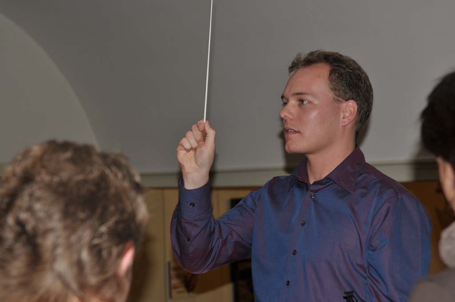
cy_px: 151
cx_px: 228
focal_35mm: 78
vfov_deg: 17.4
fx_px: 985
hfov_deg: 26.0
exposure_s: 1/60
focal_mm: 52
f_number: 3.5
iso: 200
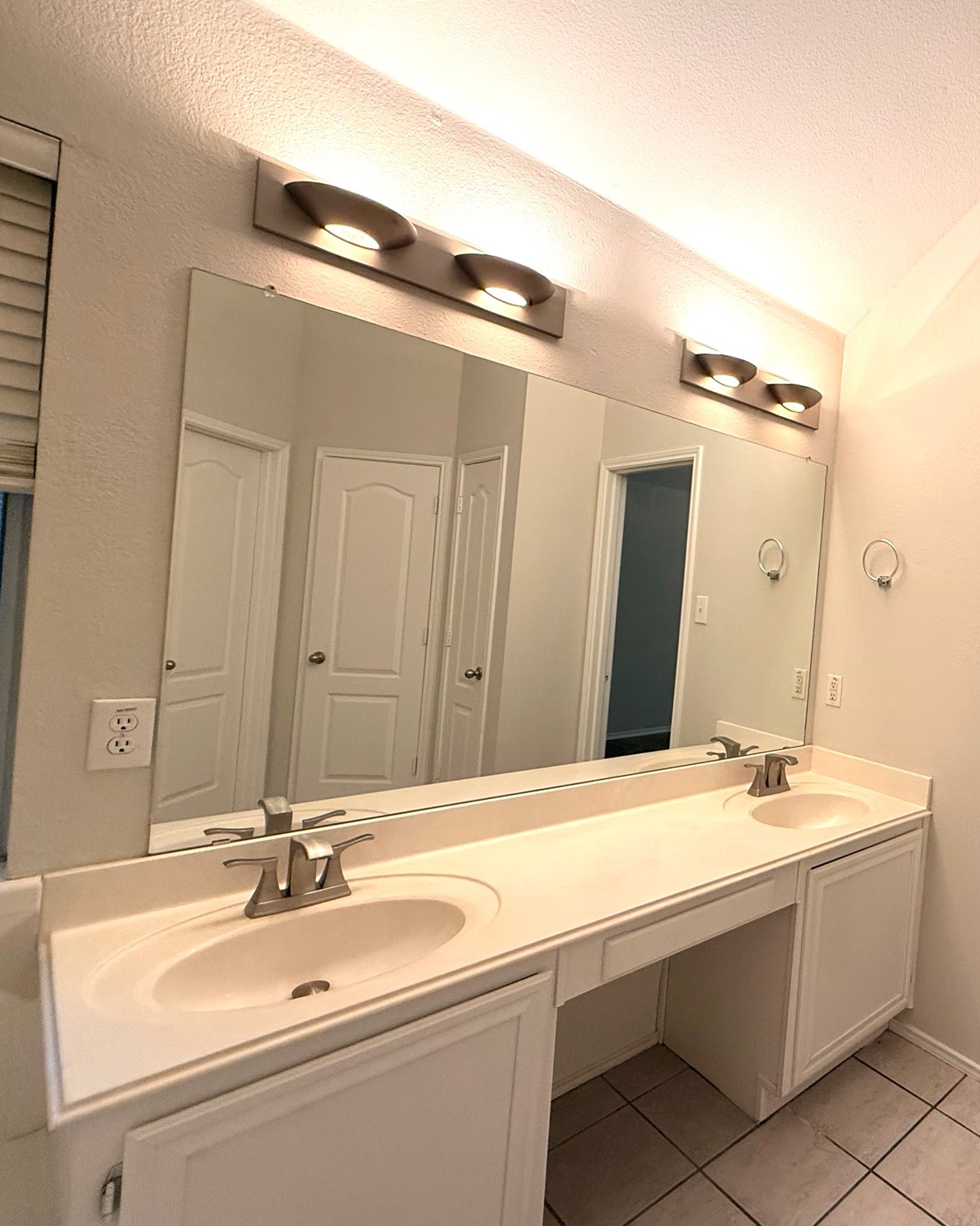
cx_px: 848
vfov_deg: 83.3
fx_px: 689
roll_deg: -4.8
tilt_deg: -0.4
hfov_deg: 61.8
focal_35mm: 19
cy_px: 603
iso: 200
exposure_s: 1/60
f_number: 2.2
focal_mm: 2.22
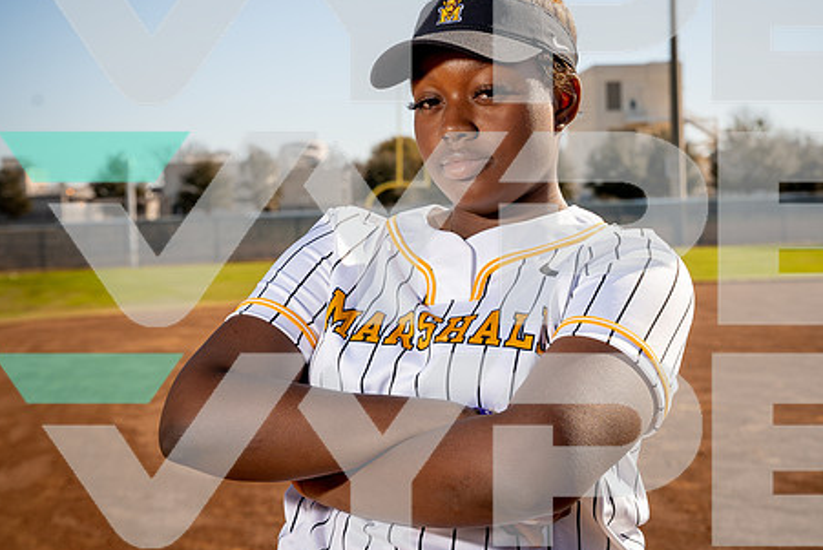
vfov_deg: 18.9
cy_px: 229
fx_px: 1646
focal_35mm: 72
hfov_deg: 28.0
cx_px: 464
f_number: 7.1
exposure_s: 1/250
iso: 100
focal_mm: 56
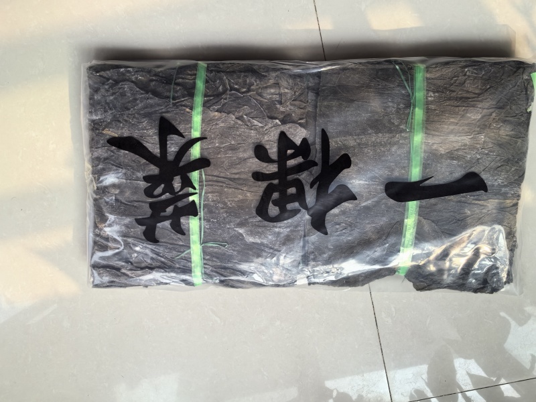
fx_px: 418
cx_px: 268
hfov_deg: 65.3
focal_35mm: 27
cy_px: 201
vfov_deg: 51.4
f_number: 2
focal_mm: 5.72
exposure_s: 1/808
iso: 160
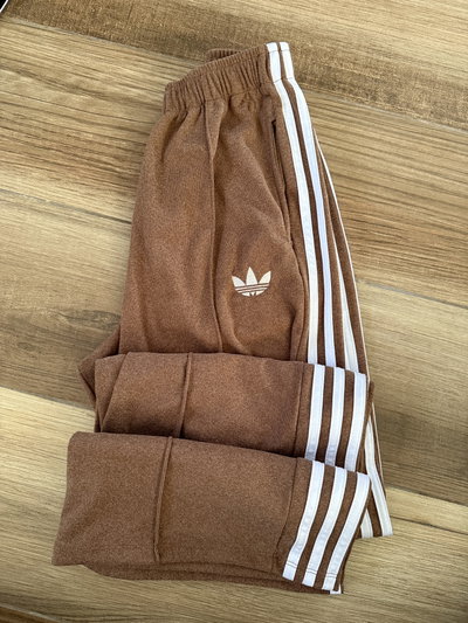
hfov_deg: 56.8
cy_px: 312
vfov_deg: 71.6
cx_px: 234
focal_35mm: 24
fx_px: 432
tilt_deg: -81.8
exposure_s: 1/60
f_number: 1.78
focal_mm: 6.76
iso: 320
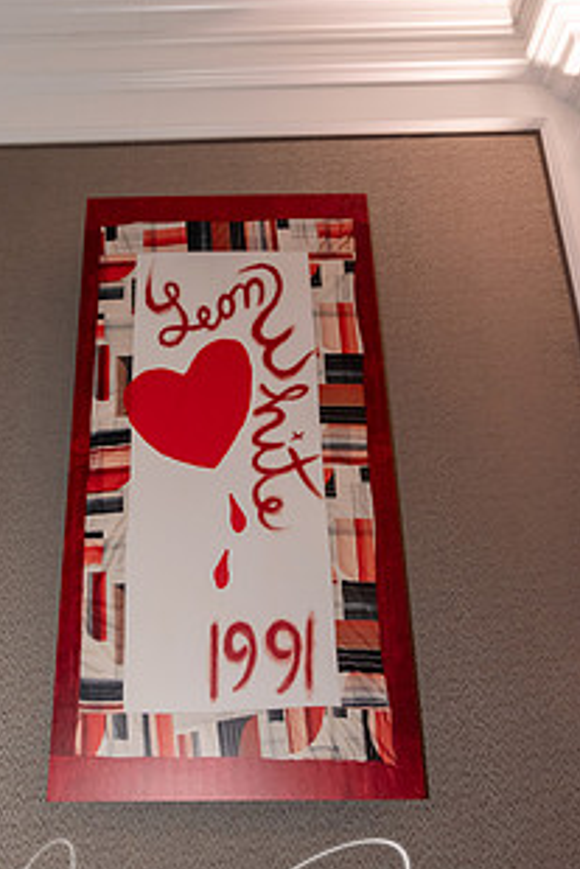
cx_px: 205
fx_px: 893
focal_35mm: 37
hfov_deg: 35.7
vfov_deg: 51.9
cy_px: 434
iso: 1800
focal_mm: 17
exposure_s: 1/60
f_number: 3.5
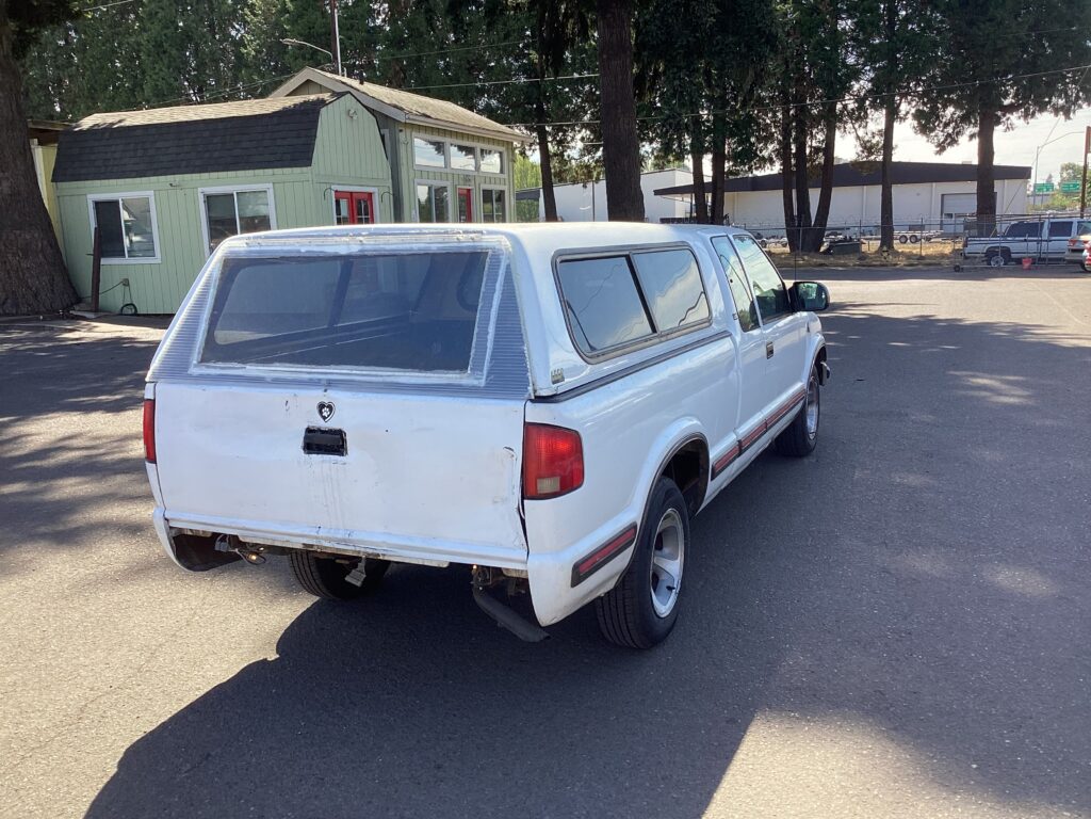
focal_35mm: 31
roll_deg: +2.8
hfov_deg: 58.4
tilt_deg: -10.4
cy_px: 410
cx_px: 546
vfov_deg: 45.4
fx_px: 977
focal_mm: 3.3
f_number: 2.4
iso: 25
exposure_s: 1/405
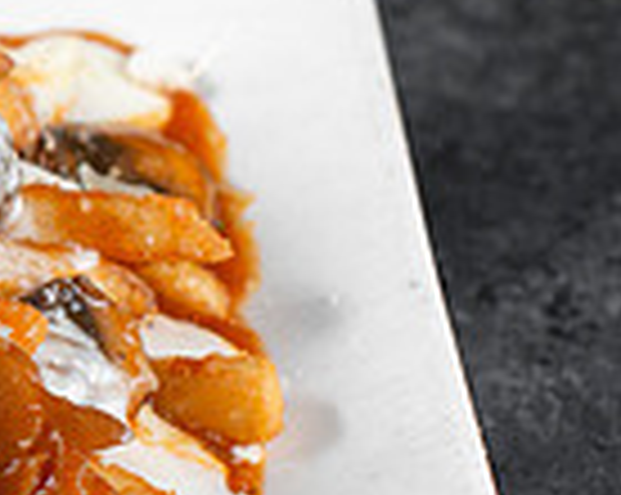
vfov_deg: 6.3
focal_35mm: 244
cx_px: -556
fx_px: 4478
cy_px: 285
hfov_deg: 7.6
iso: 250
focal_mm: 50
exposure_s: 1/250
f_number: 4
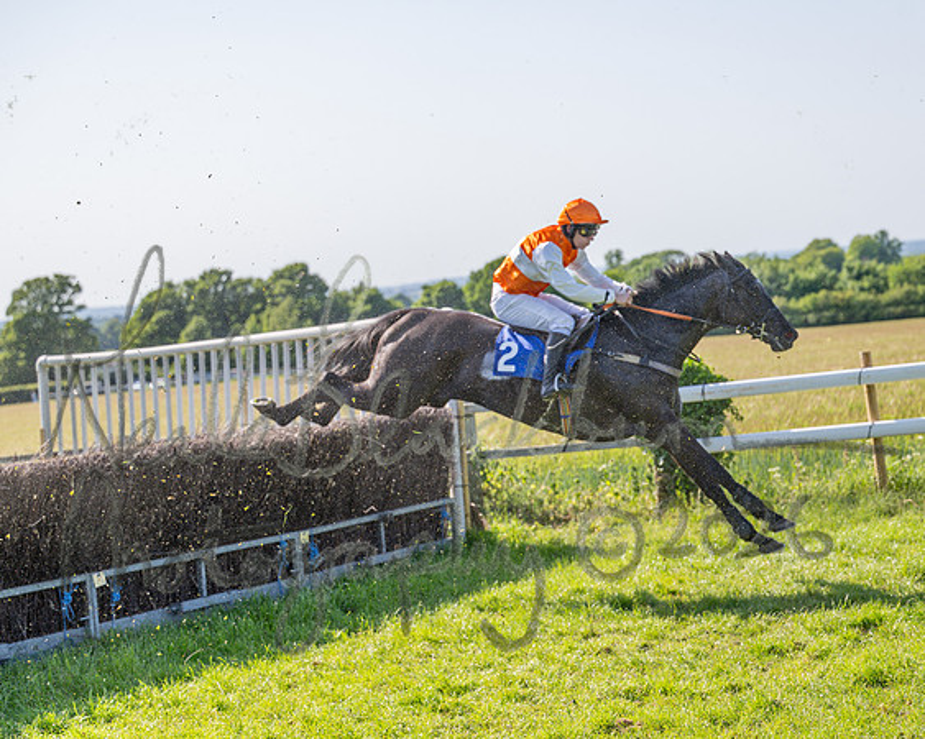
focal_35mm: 79
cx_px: 462
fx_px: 2159
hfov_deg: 24.2
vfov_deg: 19.4
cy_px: 369
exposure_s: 1/1600
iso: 200
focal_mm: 70
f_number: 4
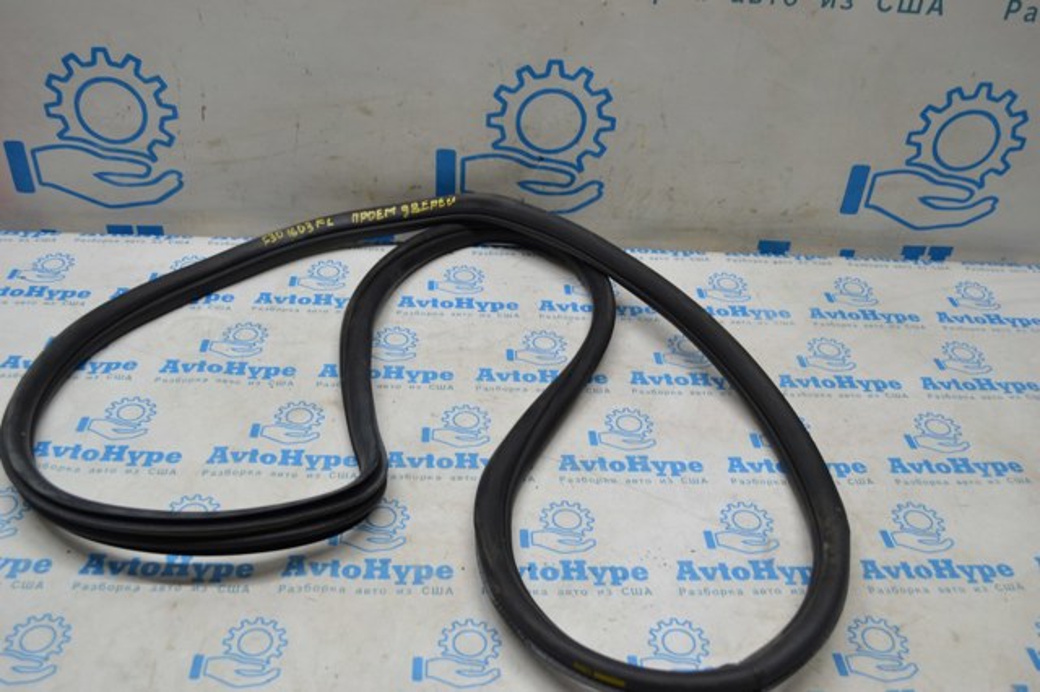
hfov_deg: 57.2
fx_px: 953
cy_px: 346
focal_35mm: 33
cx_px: 520
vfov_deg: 39.9
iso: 400
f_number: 5
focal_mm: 22
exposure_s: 1/100
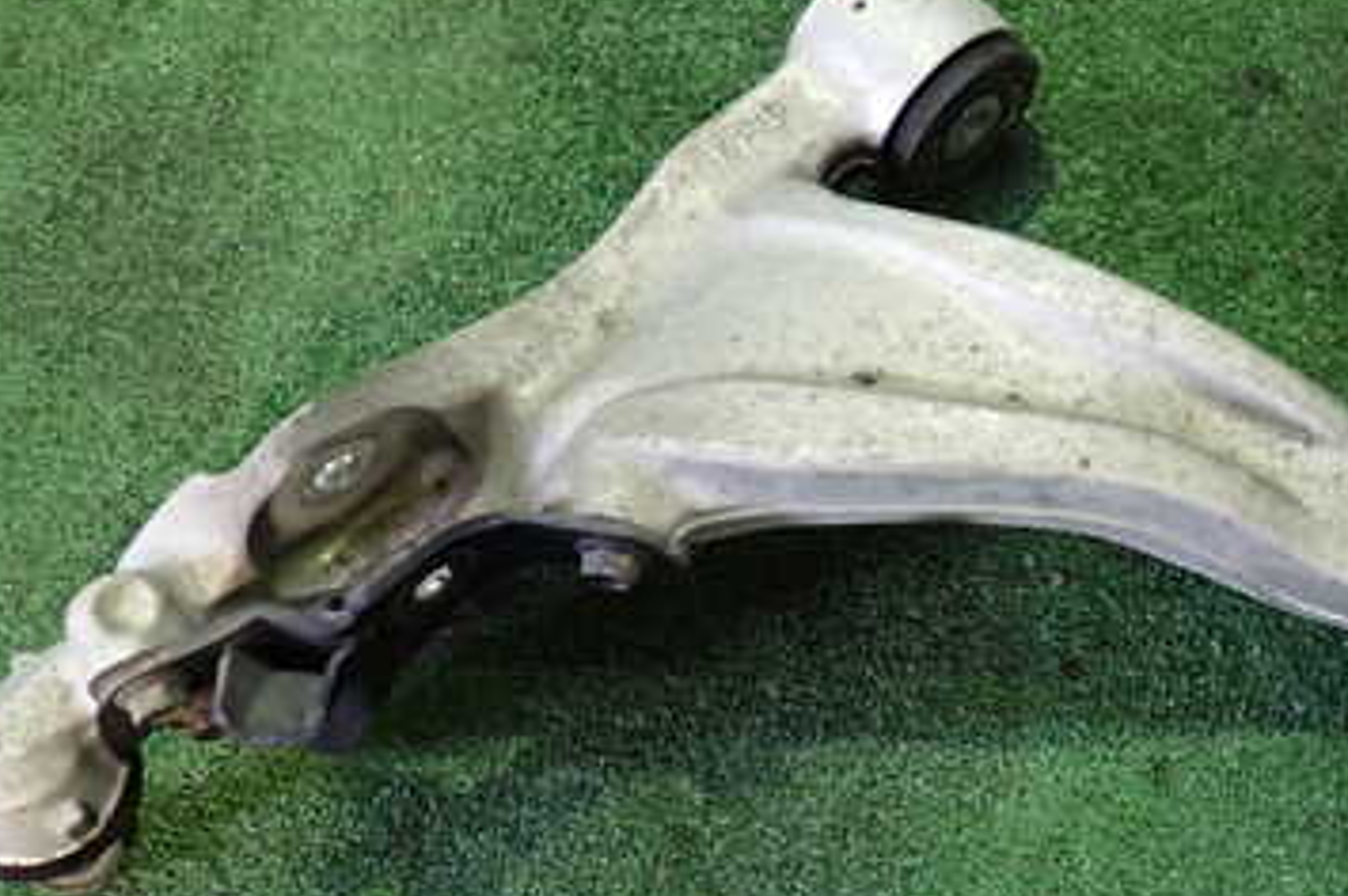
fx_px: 1646
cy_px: 558
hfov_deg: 44.1
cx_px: 862
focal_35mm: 44
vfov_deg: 30.3
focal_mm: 4.5
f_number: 2
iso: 640
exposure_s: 1/30
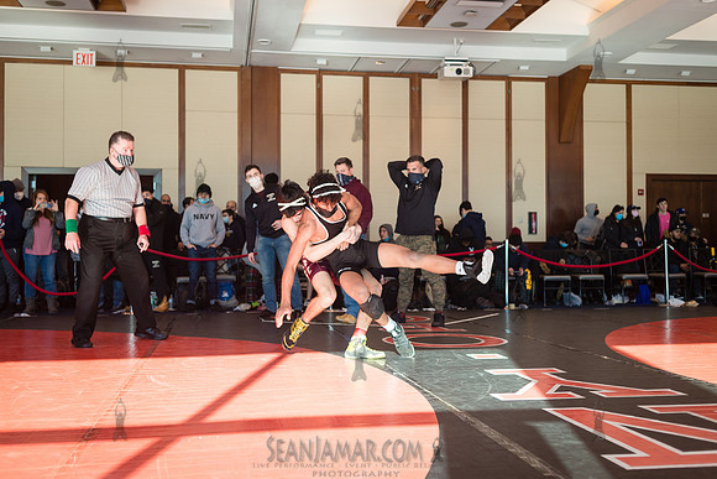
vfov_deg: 34.5
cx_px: 358
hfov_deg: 49.9
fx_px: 770
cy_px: 240
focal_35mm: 39
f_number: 3.2
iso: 400
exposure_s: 1/400
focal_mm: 35
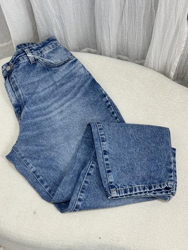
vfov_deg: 39.6
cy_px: 125
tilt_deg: -63.2
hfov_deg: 30.3
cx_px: 94
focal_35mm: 48
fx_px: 347
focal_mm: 6.76
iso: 80
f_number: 1.78
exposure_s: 1/50
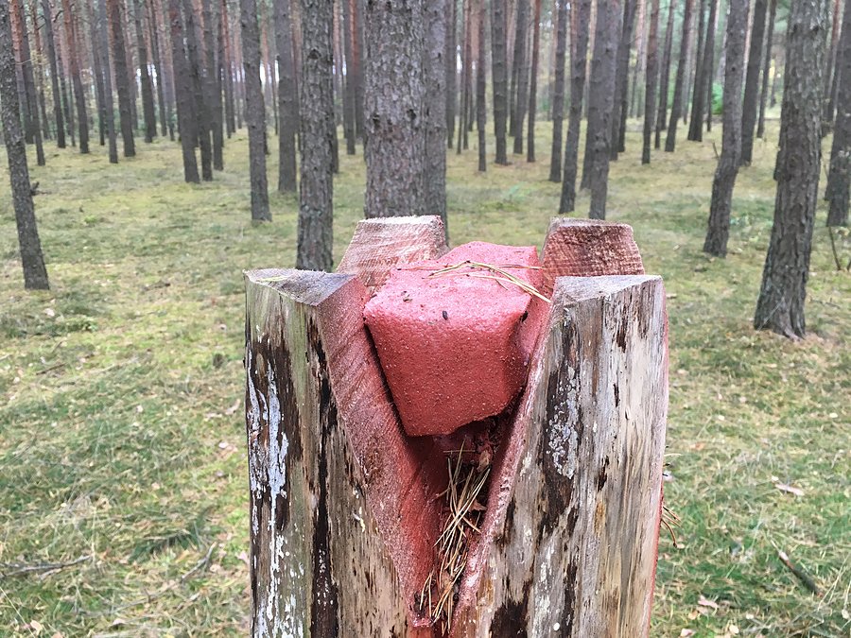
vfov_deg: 48.2
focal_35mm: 29
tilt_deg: -16.3
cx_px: 426
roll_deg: +1.9
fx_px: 713
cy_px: 319
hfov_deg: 61.7
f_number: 2.2
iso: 40
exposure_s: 1/33
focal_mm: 4.15
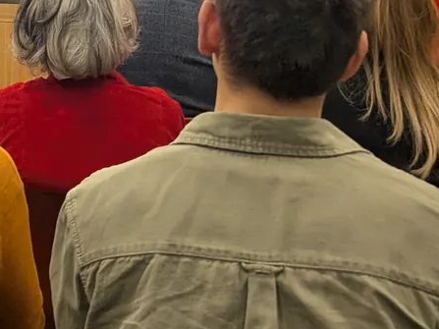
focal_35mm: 86
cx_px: -45
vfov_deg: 16.0
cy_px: -128
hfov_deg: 21.6
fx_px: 1090
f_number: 1.85
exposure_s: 1/100
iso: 144
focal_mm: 6.81
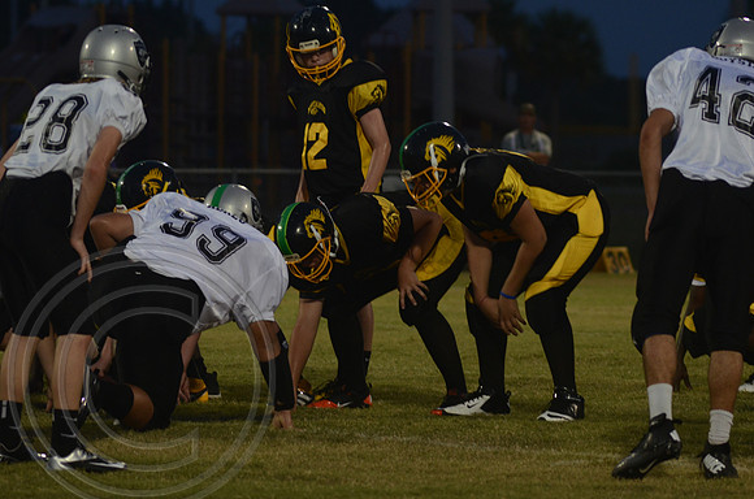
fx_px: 6270
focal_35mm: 300
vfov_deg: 4.6
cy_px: 250
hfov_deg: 6.9
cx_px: 377
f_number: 5.6
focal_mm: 200
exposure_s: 1/100
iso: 1000
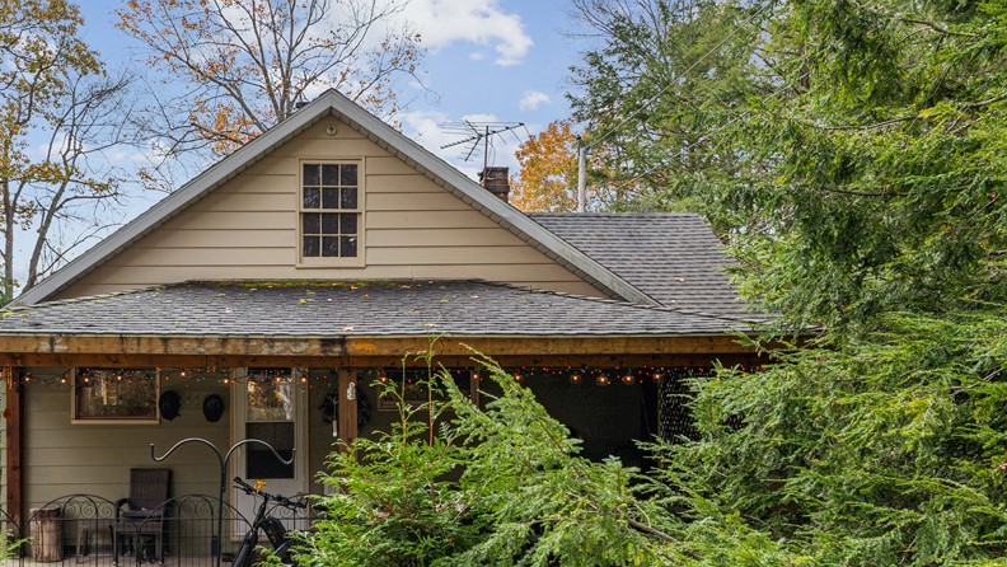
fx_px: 881
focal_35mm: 33
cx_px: 345
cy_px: 378
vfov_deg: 35.3
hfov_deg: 58.3
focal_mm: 23
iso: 50
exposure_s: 1/50
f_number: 11
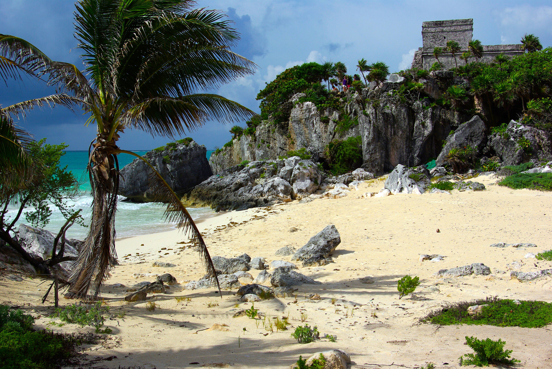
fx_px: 645
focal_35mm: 42
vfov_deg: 32.0
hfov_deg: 46.3
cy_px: 184
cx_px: 276
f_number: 9.5
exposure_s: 1/750
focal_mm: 28
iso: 100
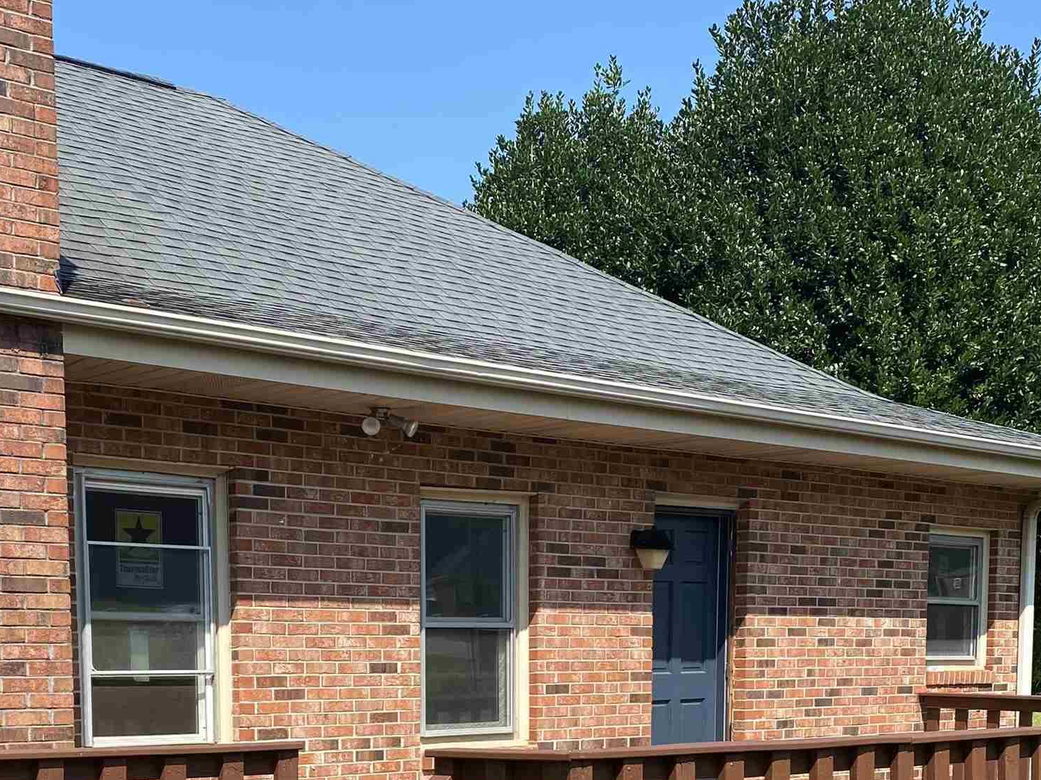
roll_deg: +0.6
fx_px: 1624
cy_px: 798
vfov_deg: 25.6
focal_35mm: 54
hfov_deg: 35.4
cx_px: 398
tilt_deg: -6.7
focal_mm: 4.25
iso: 32
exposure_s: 1/1464
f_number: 1.8
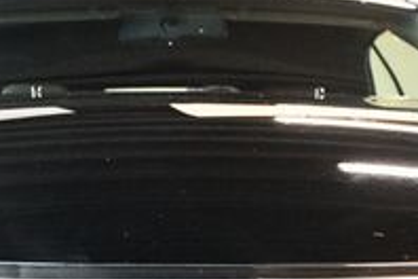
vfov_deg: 10.6
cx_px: 169
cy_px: 372
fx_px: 1463
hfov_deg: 16.2
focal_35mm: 126
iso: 3200
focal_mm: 26
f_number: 3.8
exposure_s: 1/80
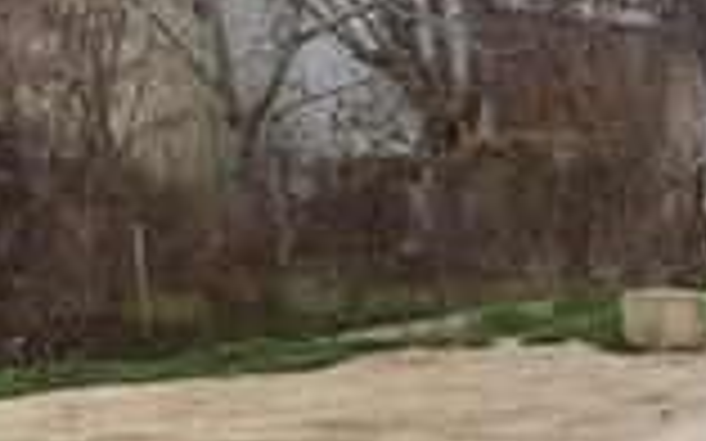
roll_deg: -0.7
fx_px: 2481
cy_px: 911
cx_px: 1461
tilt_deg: -17.1
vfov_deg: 9.4
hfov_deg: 13.6
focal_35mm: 129
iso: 32
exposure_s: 1/648
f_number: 2.2
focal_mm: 4.15
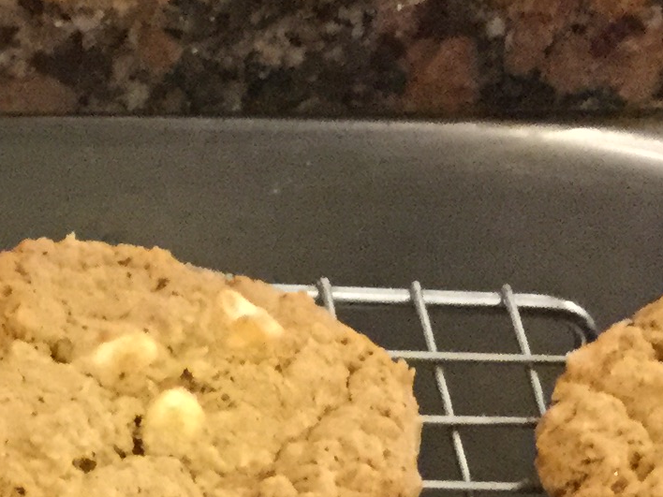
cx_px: -226
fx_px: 2739
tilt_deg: -48.8
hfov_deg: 13.3
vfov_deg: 9.7
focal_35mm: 143
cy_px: 949
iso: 200
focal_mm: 3.3
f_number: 2.4
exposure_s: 1/15
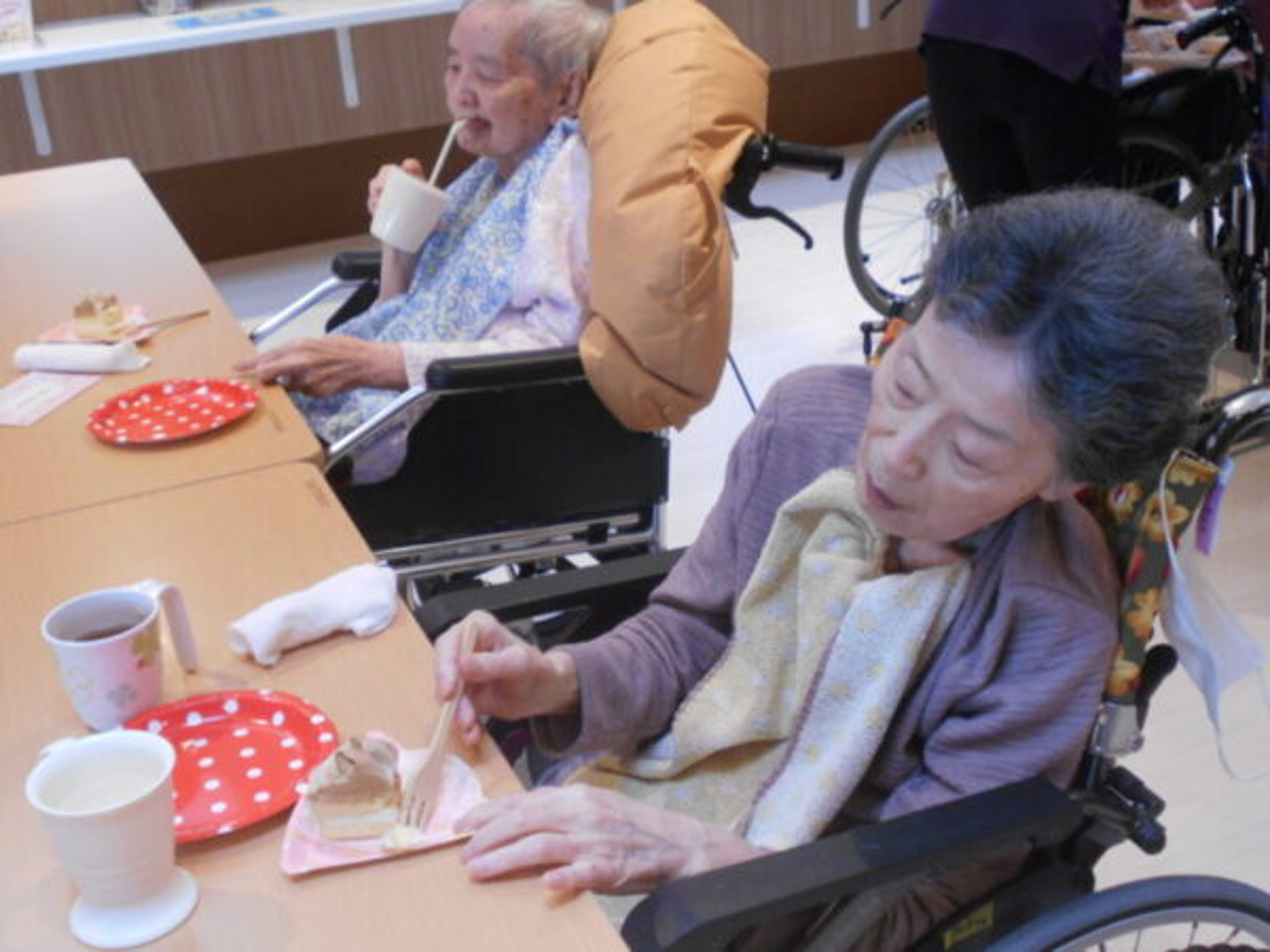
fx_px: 1614
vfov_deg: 32.9
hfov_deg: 42.9
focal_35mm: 44
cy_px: 476
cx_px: 635
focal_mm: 7.7
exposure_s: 1/30
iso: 320
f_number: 4.2
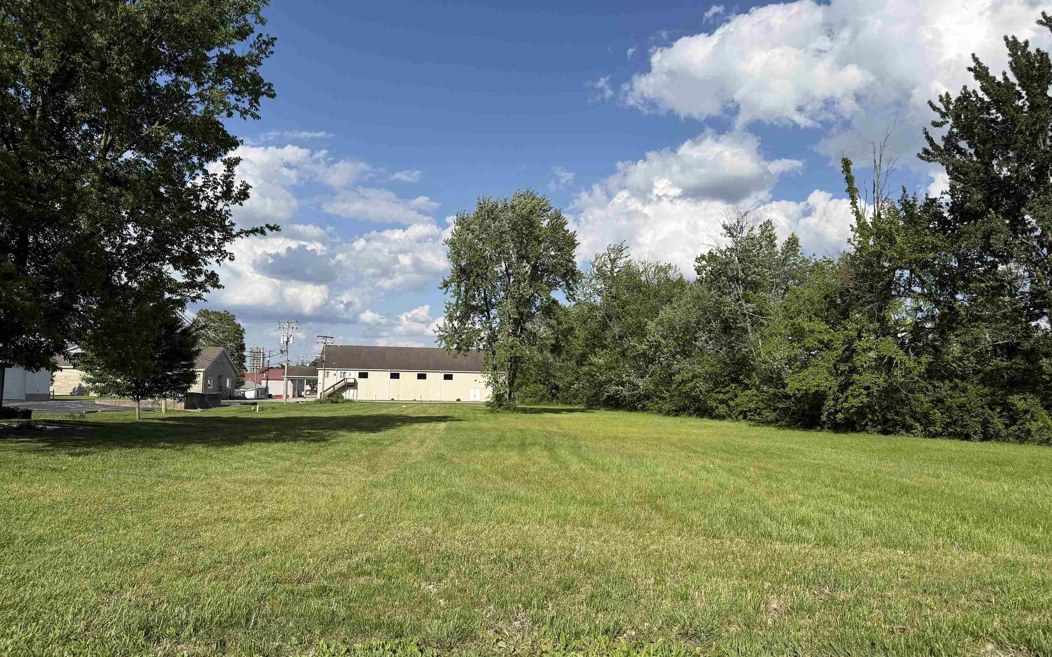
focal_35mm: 26
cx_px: 521
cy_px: 330
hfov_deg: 70.4
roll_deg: -1.3
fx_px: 745
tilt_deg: +4.7
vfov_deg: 47.6
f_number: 1.78
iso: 80
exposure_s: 1/6711
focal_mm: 6.76
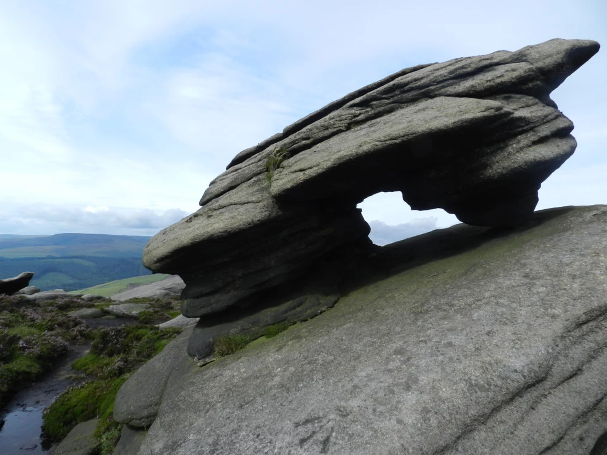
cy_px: 228
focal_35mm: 23
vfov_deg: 58.9
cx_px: 304
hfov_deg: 73.9
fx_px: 403
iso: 160
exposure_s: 1/800
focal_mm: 4
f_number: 4
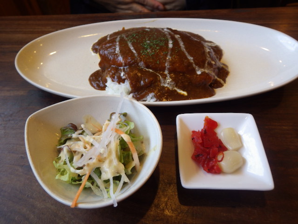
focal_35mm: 25
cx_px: 149
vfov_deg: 54.9
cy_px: 112
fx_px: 215
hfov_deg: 69.4
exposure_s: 1/50
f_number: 2
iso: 125
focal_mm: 4.5
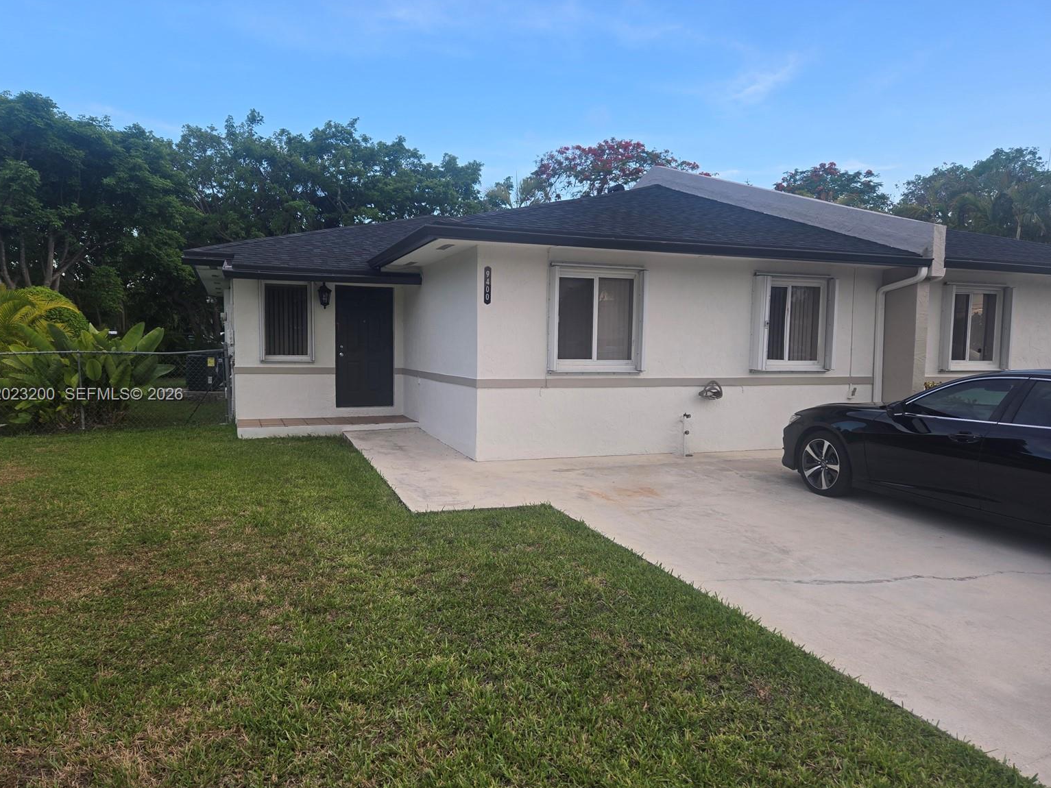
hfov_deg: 71.6
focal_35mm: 24
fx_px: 729
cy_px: 395
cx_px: 518
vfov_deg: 56.8
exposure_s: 1/180
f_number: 1.8
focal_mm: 5.4
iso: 25
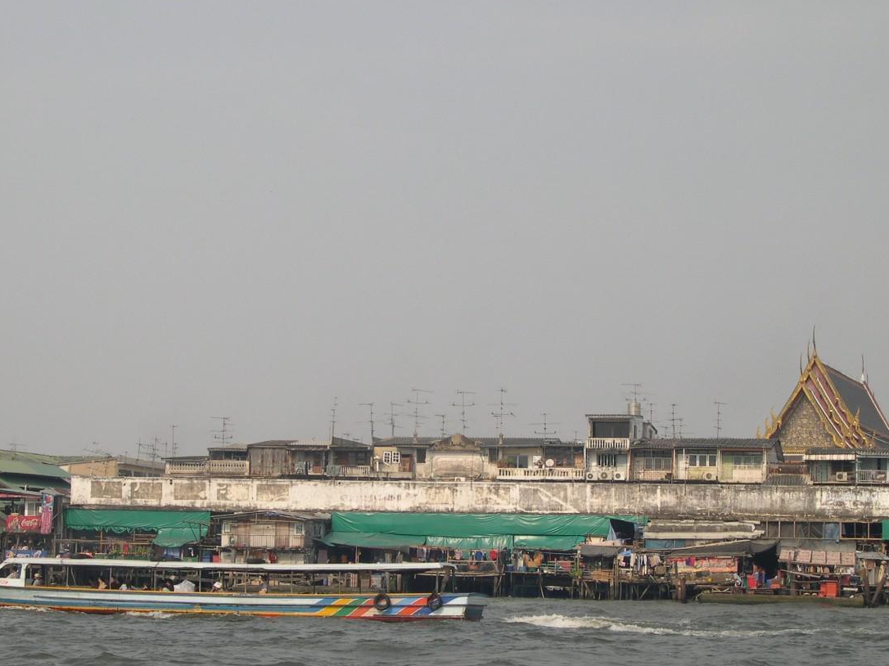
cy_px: 382
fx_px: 2028
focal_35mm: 79
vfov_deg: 18.6
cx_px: 422
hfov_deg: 24.7
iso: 100
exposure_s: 1/113
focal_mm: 14.2
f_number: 10
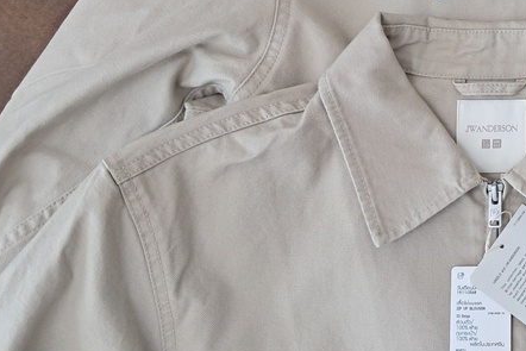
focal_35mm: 61
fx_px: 892
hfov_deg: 30.3
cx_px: 541
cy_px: 63
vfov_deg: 21.9
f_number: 1.8
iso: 64
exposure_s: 1/50
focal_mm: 4
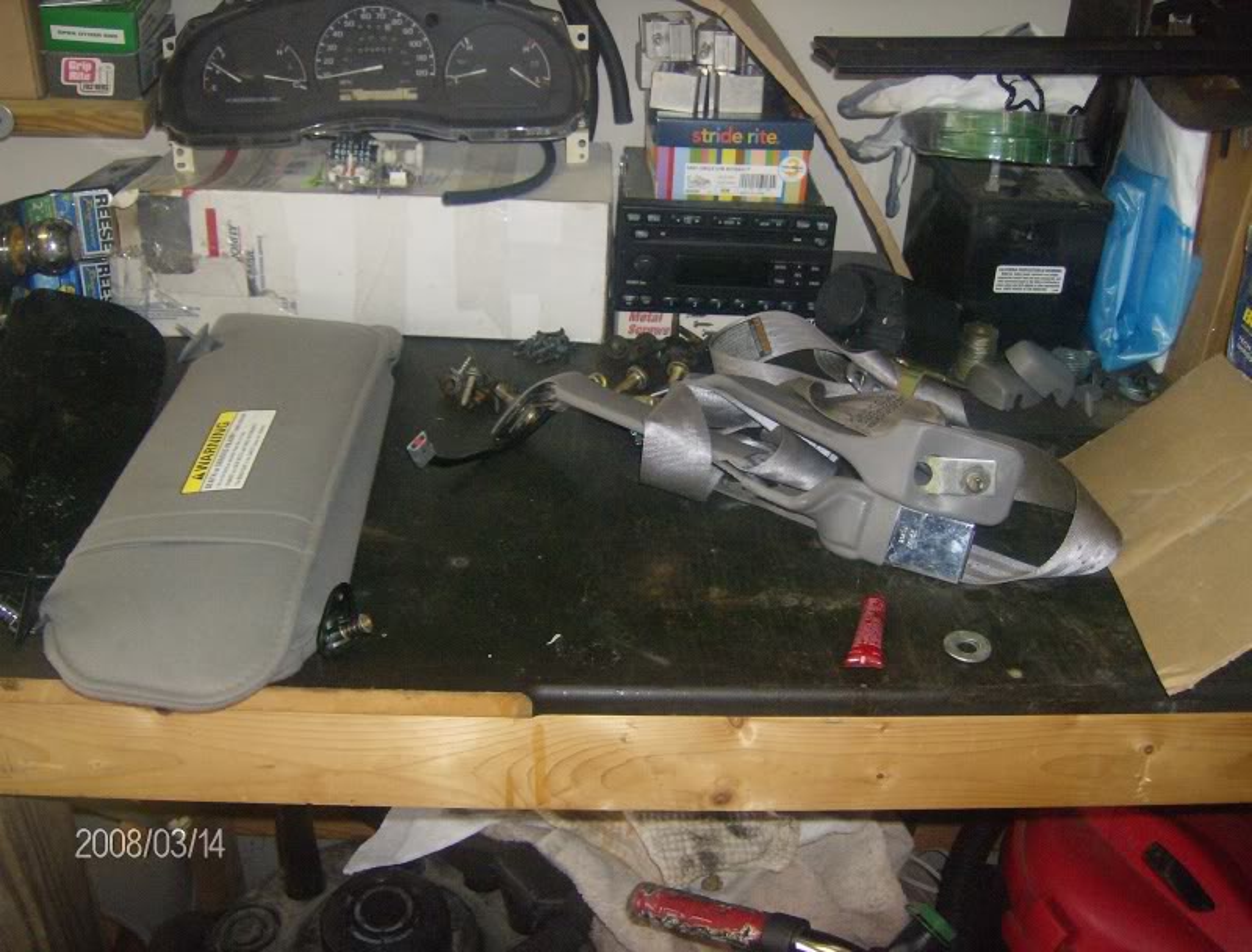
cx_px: 626
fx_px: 1308
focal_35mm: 36
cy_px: 476
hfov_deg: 51.1
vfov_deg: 40.0
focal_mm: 6
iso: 200
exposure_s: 1/60
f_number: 2.8
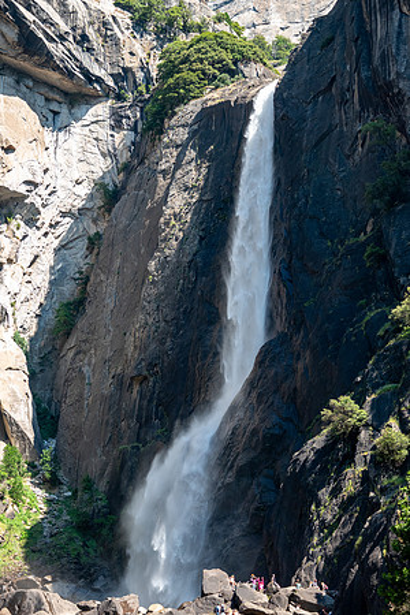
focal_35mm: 68
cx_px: 205
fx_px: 1162
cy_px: 308
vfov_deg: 29.7
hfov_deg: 20.0
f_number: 3.5
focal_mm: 24.79
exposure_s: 1/500
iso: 250
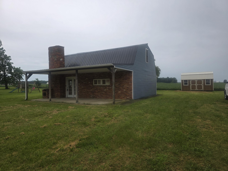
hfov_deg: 73.9
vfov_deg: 58.9
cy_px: 86
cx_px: 114
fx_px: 151
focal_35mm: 23
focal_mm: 6.3
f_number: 1.7
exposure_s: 1/180
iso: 100
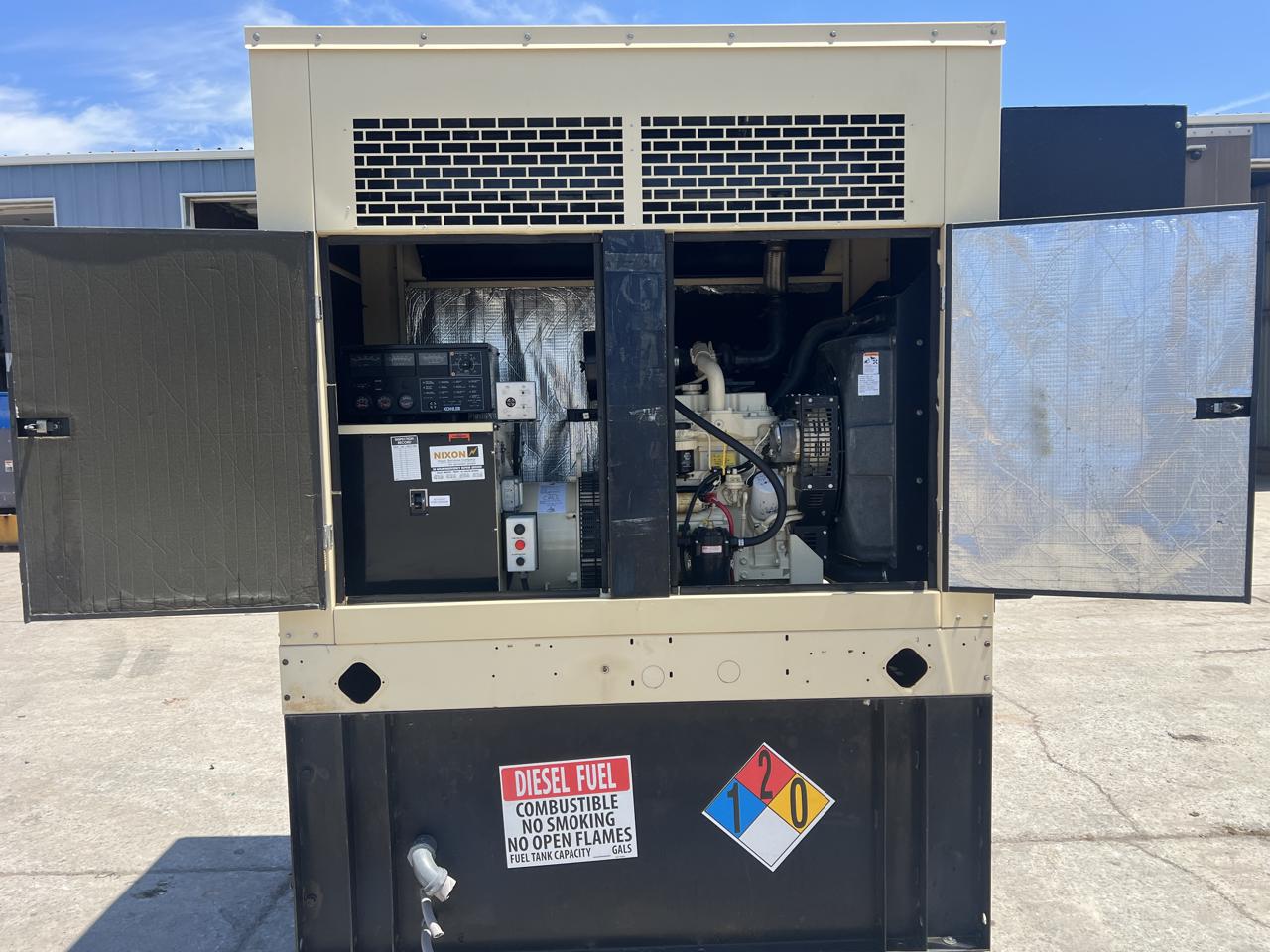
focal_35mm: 26
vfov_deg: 53.1
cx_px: 635
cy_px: 476
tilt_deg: -0.9
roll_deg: +0.2
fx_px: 954
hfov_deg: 67.3
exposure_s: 1/2252
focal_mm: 5.7
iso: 50
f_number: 1.5
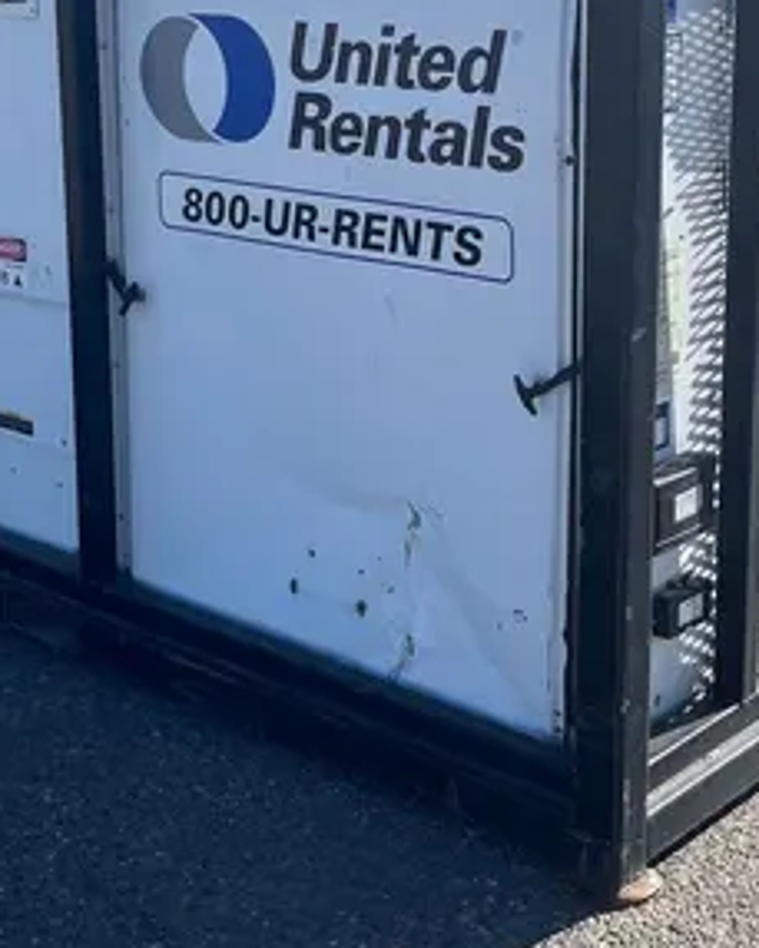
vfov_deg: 28.8
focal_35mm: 65
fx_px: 1824
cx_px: 365
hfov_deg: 23.5
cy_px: 257
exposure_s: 1/2899
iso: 50
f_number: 1.6
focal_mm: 5.1
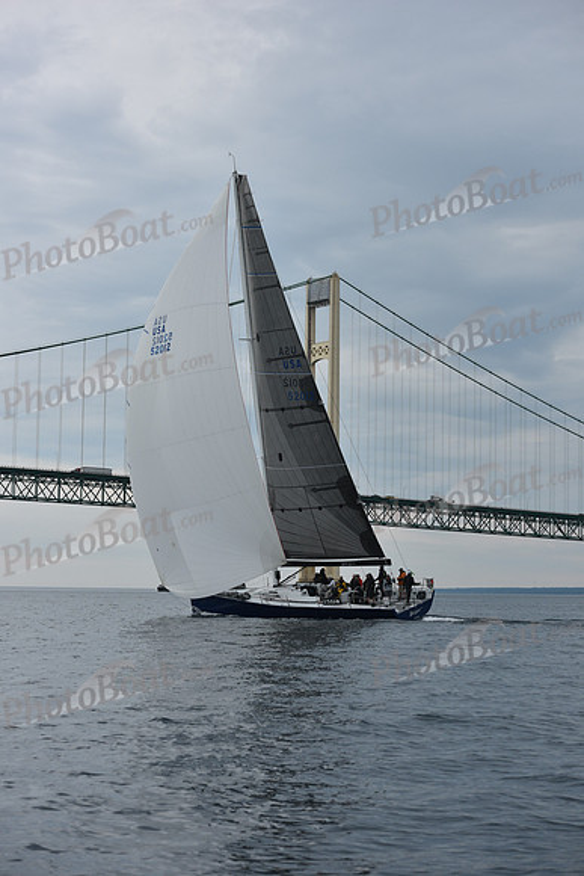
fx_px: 1702
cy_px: 438
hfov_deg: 19.5
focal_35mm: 70
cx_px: 292
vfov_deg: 28.8
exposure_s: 1/800
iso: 250
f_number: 6.3
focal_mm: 70
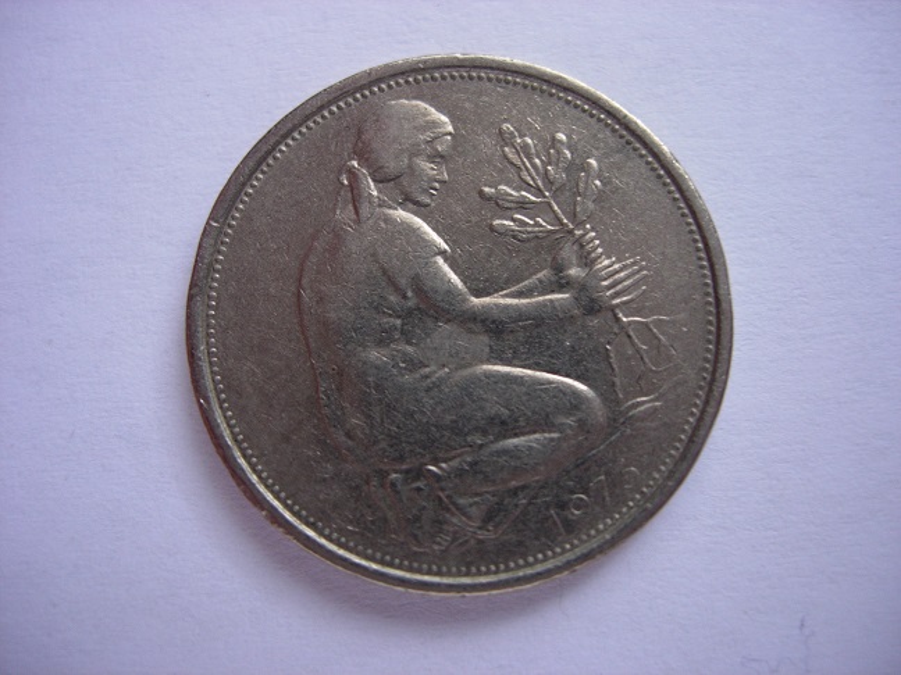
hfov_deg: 49.0
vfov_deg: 37.7
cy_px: 338
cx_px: 450
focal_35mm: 38
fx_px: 989
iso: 72
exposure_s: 1/32
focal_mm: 7.8
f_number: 2.8
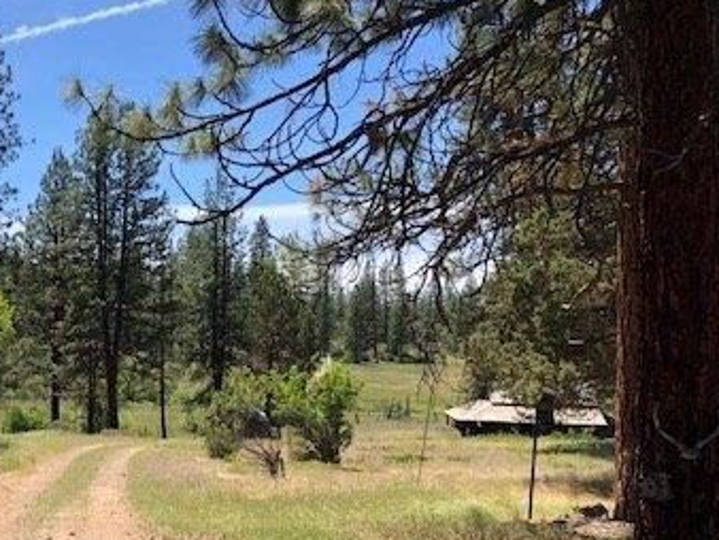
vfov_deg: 27.5
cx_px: 106
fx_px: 1102
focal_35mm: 53
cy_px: 327
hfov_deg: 34.6
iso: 20
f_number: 1.8
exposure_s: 1/979
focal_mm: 3.99
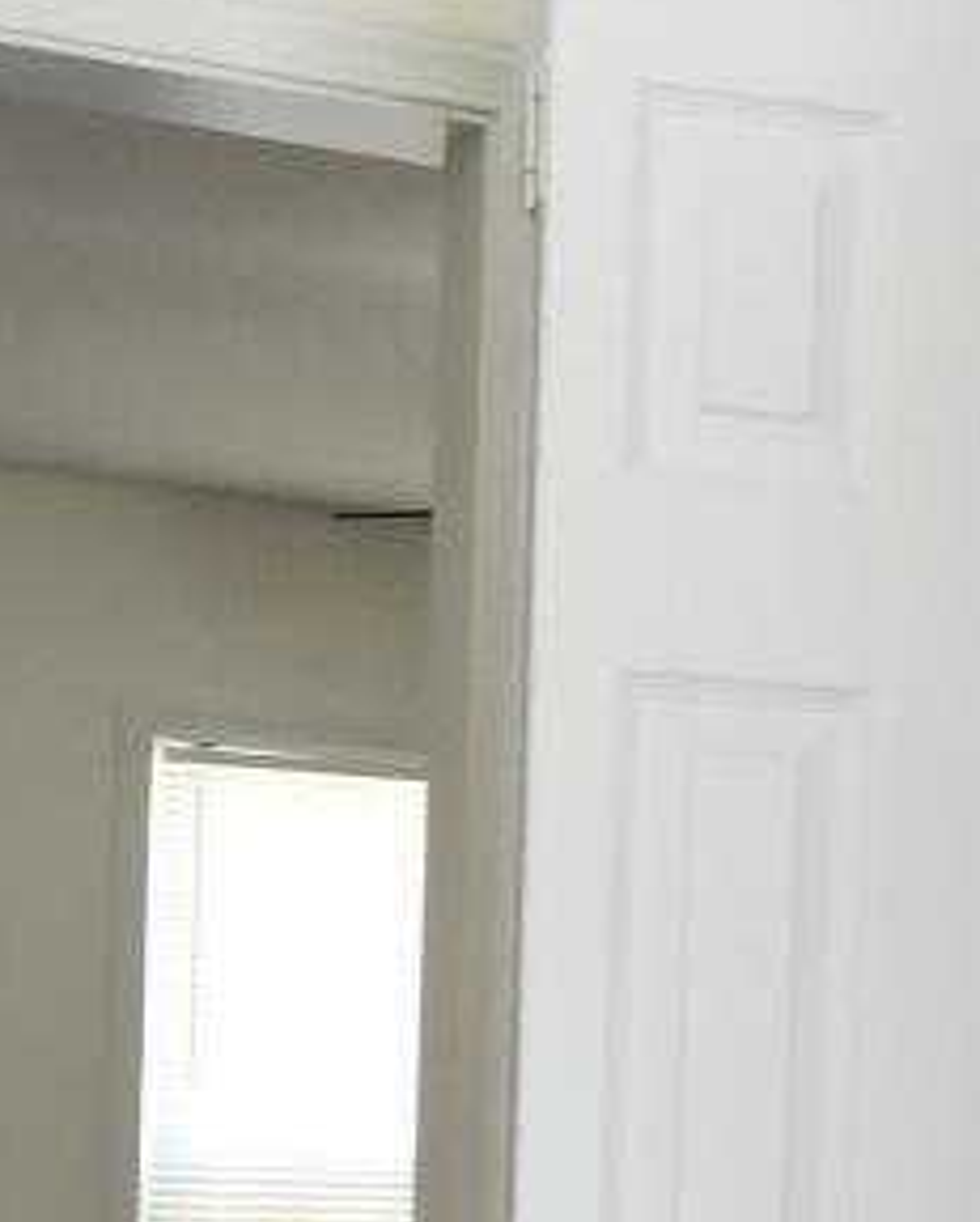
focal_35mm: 88
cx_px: 861
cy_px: 1430
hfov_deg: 17.3
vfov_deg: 20.4
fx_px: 3185
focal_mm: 2.2
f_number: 2.2
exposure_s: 1/60
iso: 64
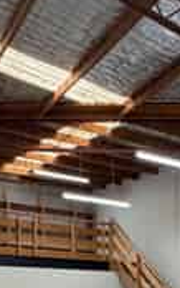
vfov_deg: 32.1
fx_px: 439
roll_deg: +0.4
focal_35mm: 56
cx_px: 200
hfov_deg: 21.9
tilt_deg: -1.3
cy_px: 315
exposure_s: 1/121
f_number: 2.2
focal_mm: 2.22
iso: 160
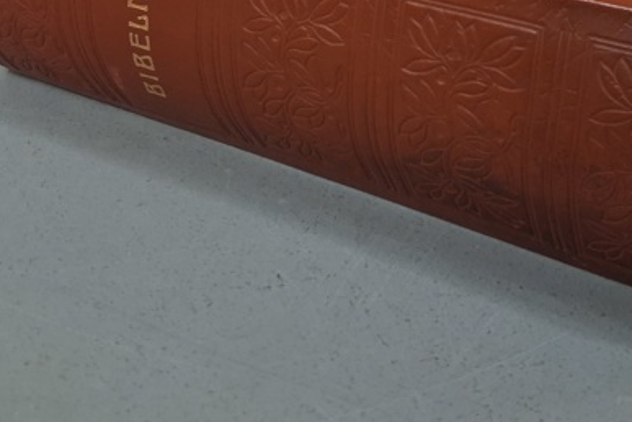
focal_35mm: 58
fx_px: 1018
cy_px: -39
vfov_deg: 22.1
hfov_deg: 34.1
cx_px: 426
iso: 400
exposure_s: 1/50
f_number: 1.8
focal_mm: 4
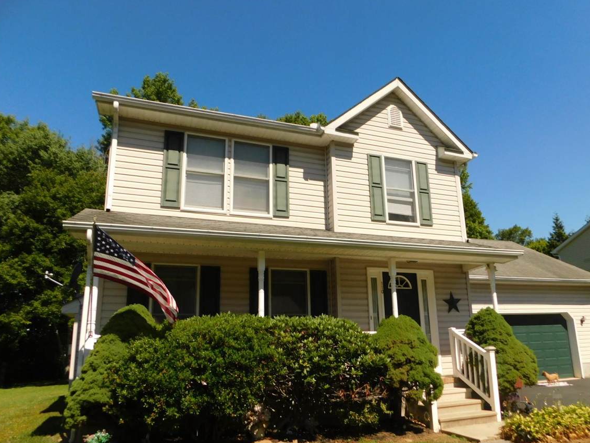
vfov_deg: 52.9
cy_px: 248
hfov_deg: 67.1
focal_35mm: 26
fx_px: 443
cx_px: 327
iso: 125
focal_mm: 4
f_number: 6
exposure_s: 1/500
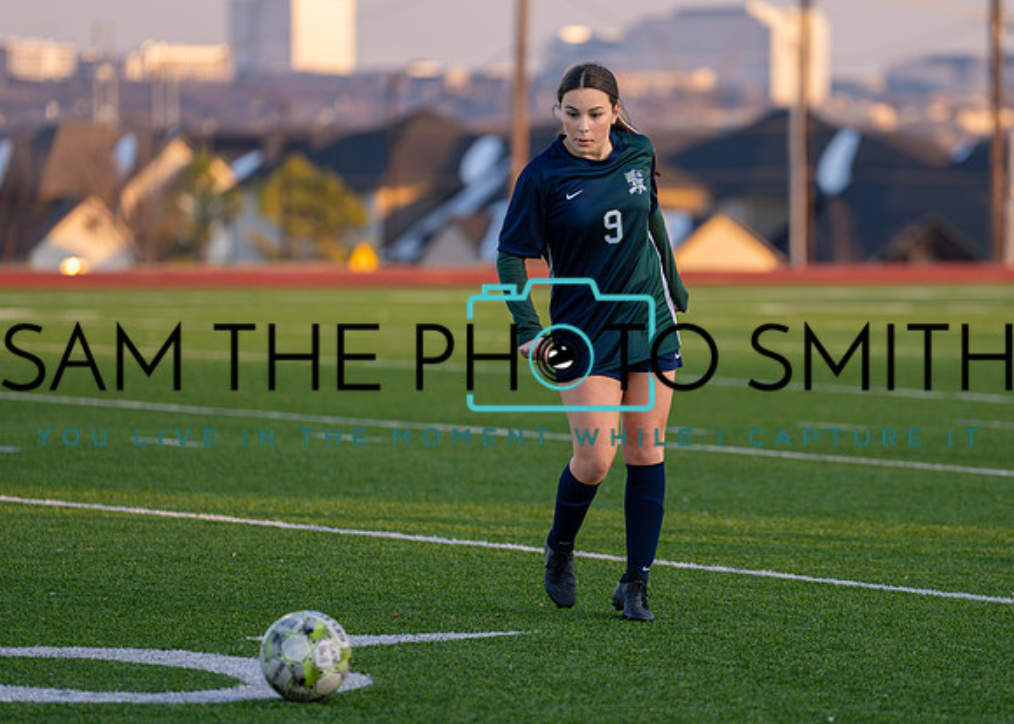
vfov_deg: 6.5
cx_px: 638
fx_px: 6367
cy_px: 356
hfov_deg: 9.1
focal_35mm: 221
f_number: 2.8
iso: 400
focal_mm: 165
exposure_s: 1/1600
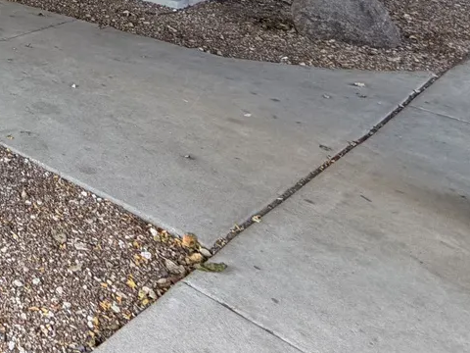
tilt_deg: +0.4
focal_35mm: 42
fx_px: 570
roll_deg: +2.8
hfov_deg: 28.9
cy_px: -146
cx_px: -230
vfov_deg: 26.8
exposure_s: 1/121
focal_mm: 2.22
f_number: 2.2
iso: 125
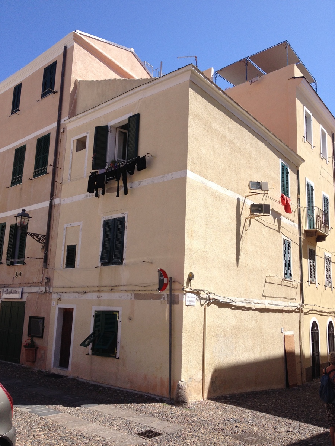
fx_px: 452
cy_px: 223
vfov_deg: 52.6
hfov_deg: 40.7
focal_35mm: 35
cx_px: 168
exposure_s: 1/1453
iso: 50
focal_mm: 4.28
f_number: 2.4
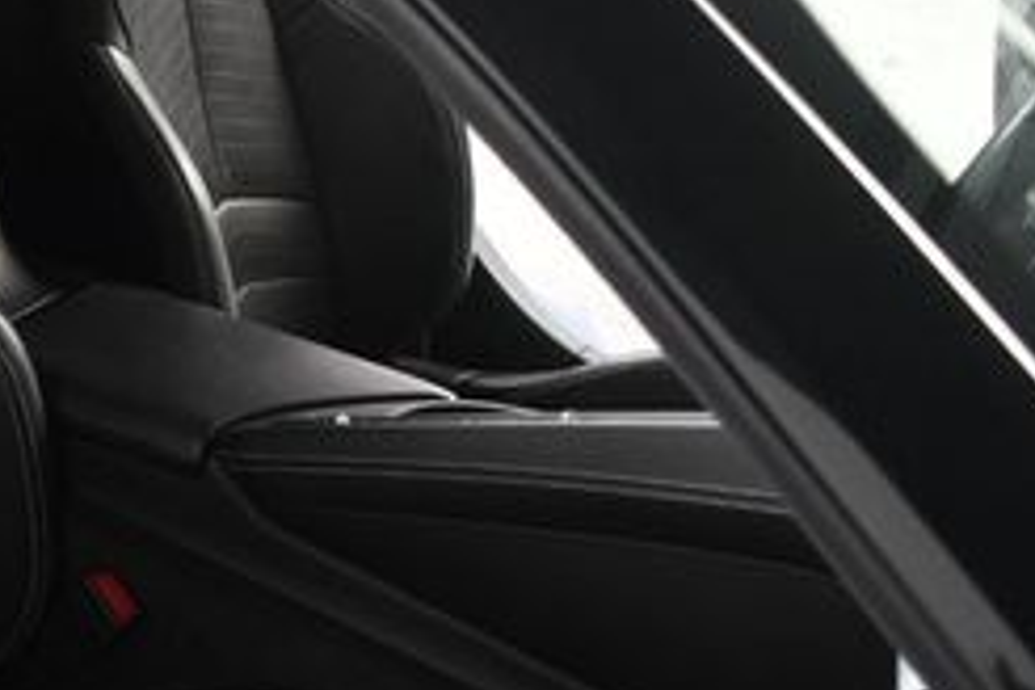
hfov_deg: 23.8
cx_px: -189
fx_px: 2242
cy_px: 400
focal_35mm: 78
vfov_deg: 17.5
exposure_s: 1/160
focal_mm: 20
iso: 100
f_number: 4.5
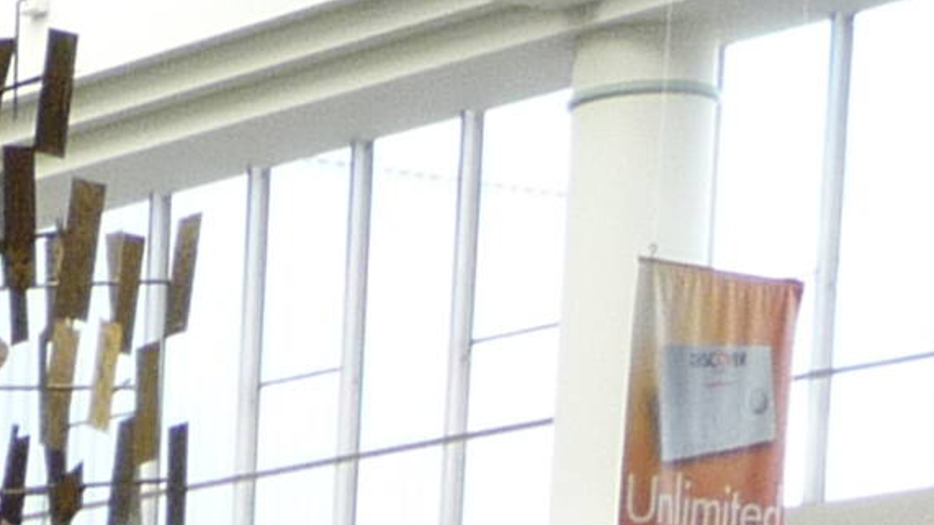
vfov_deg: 6.0
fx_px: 4309
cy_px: 1974
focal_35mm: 174
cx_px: -1016
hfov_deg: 11.1
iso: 100
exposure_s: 1/200
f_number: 2.8
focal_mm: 4.4
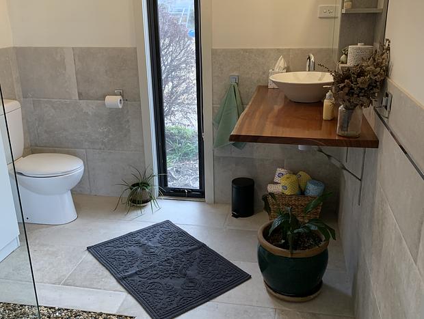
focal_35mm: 26
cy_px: 160
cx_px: 212
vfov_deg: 53.2
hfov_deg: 67.2
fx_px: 319
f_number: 1.8
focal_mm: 4.25
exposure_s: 1/50
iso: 125
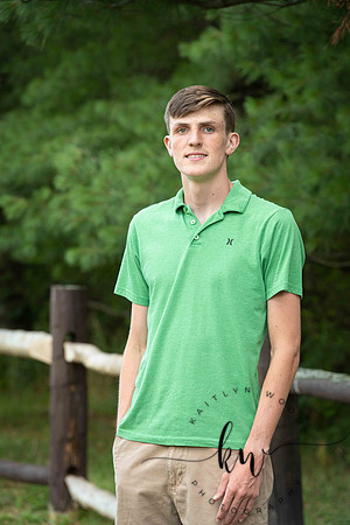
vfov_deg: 10.8
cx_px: 175
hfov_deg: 7.2
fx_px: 2771
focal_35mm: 190
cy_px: 262
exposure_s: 1/200
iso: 500
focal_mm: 190
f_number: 6.3
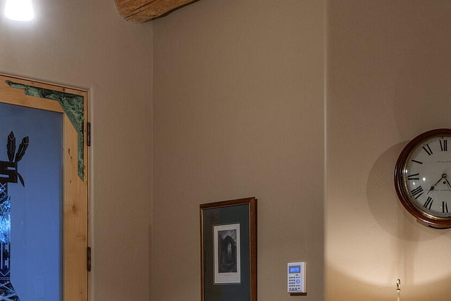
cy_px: 337
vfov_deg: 19.4
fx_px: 839
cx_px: 339
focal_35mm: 67
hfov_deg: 29.6
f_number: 11
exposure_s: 1.3
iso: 200
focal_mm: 20
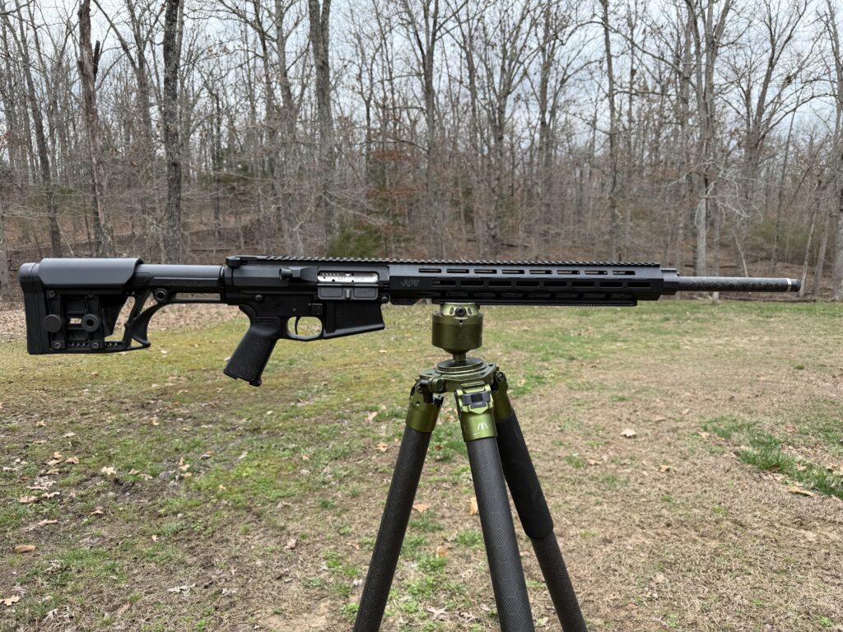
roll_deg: +1.9
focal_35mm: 24
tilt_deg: -9.4
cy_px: 316
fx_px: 584
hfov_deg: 71.6
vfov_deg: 56.8
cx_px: 422
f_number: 1.78
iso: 80
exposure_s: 1/510
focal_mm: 6.76
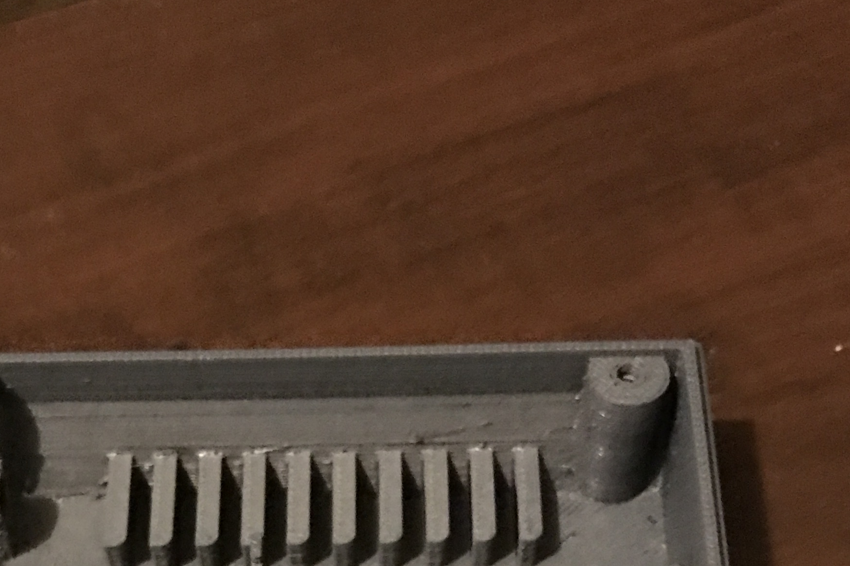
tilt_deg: -63.3
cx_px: 280
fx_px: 1582
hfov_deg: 29.9
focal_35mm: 67
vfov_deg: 18.4
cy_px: 809
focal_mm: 3.99
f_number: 1.8
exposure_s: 1/4
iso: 160
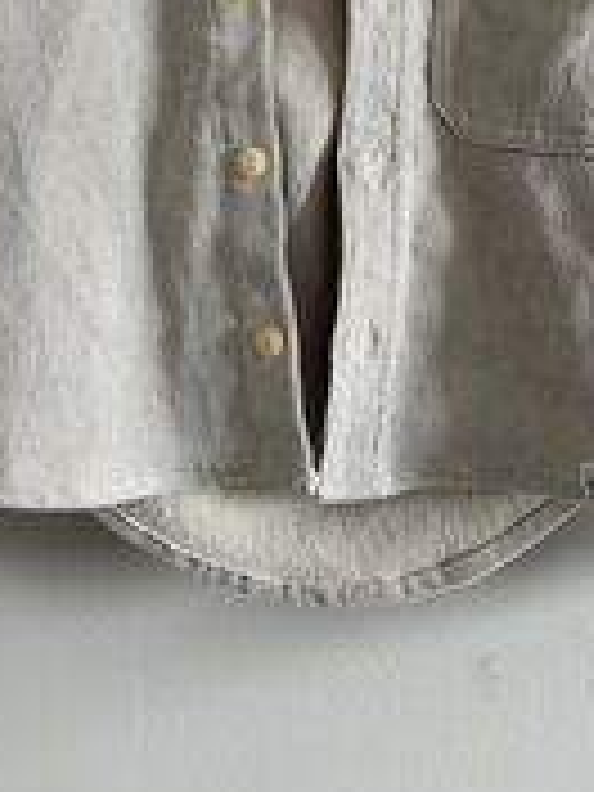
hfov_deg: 26.1
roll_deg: +2.4
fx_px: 1281
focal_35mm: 56
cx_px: 322
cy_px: 58
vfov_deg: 32.4
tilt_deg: -8.3
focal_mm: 5.96
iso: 100
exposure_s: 1/121
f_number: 1.6
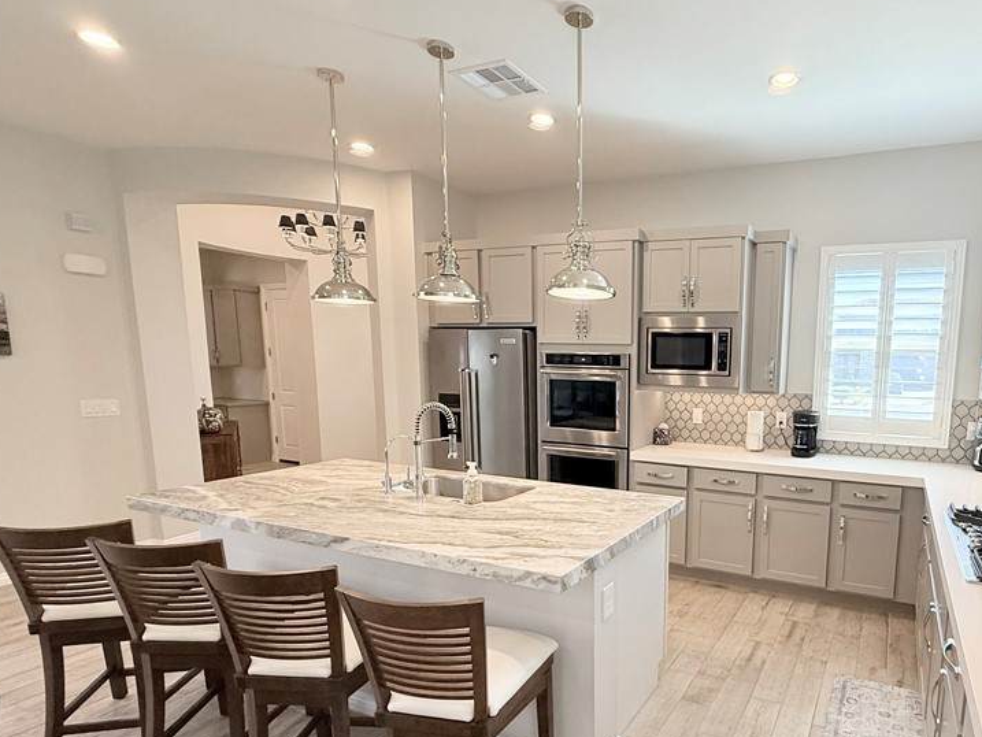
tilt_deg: -8.0
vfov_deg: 65.4
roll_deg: -1.1
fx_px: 567
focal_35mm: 20
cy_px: 438
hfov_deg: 78.2
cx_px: 681
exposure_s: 1/120
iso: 200
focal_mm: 2.22
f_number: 2.2
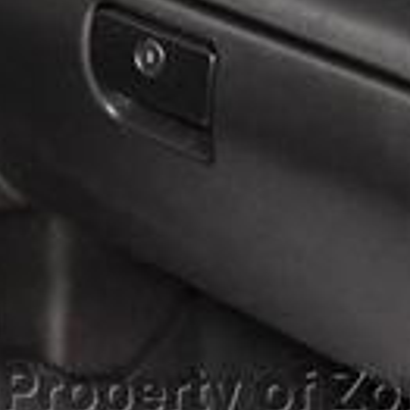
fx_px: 2010
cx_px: -219
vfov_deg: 11.2
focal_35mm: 150
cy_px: -219
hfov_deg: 11.2
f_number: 3.5
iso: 3200
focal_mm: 18
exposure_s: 1/80
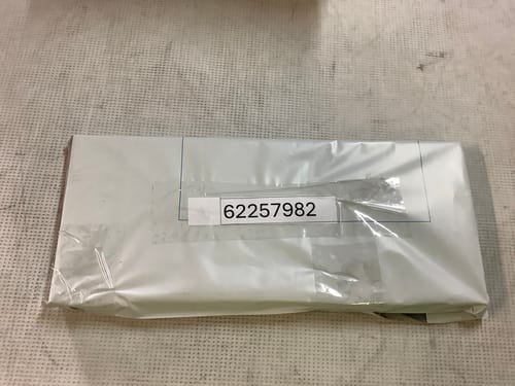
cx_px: 258
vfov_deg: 45.4
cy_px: 193
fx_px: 461
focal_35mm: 31
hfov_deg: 58.4
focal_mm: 3.3
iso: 125
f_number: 2.4
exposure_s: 1/50
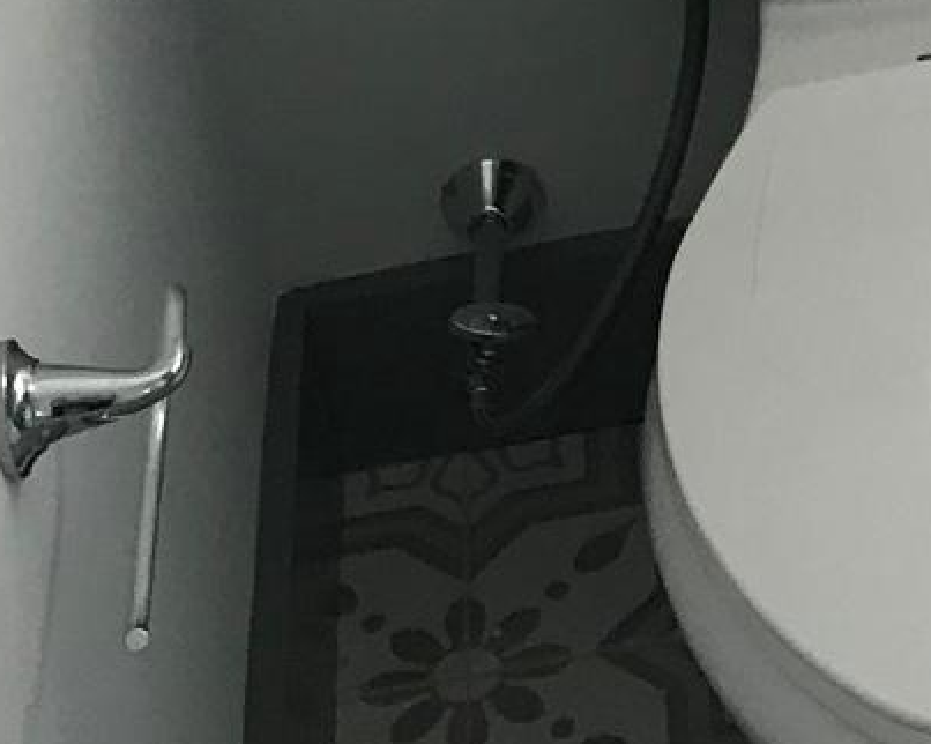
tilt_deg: -29.3
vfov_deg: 10.4
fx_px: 3828
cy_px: -608
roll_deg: +3.7
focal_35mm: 139
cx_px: 1372
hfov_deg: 13.1
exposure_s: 1/40
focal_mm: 3.99
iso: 25
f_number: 1.8
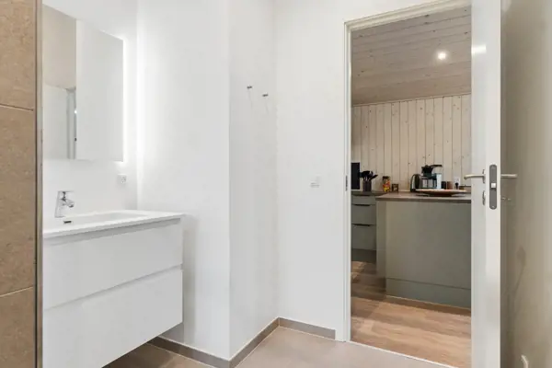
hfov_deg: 85.4
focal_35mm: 20
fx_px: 299
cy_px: 184
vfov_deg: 63.2
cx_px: 276
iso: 200
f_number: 8
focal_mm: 13
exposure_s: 1/8
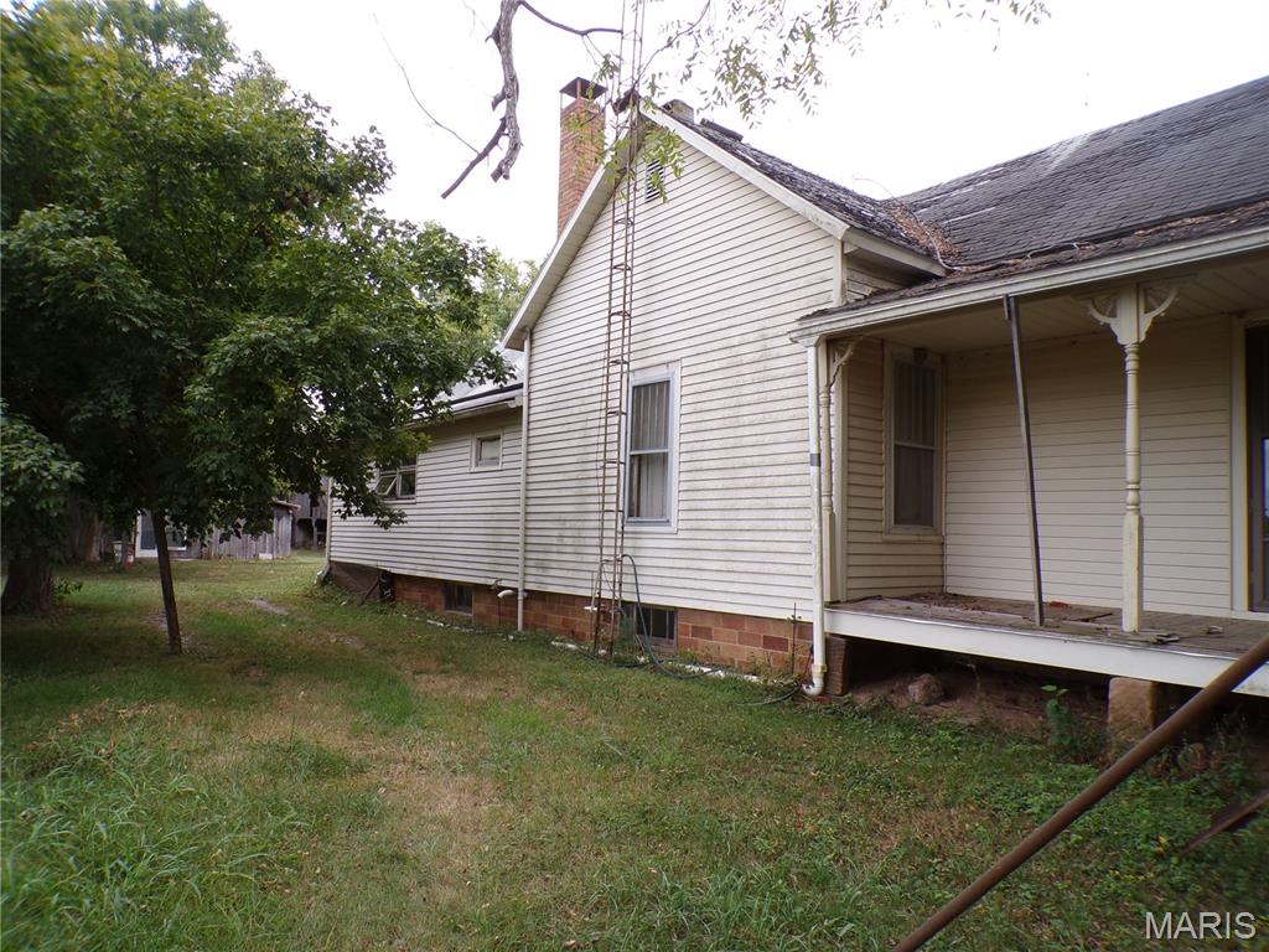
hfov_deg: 71.6
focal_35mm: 24
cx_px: 634
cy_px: 476
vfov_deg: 56.8
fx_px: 880
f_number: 4.4
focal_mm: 4.3
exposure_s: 1/160
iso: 100
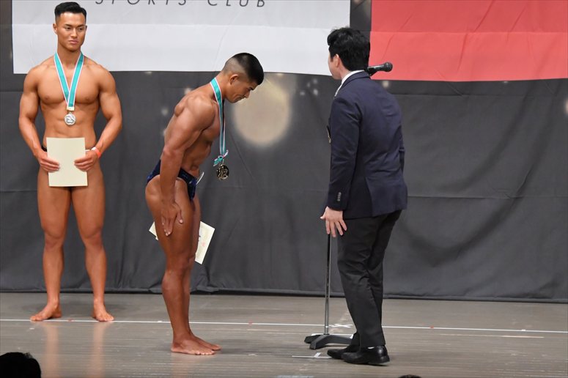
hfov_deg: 10.2
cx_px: 284
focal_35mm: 202
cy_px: 189
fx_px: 3186
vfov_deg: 6.8
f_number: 5.6
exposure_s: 1/400
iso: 6400
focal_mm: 135
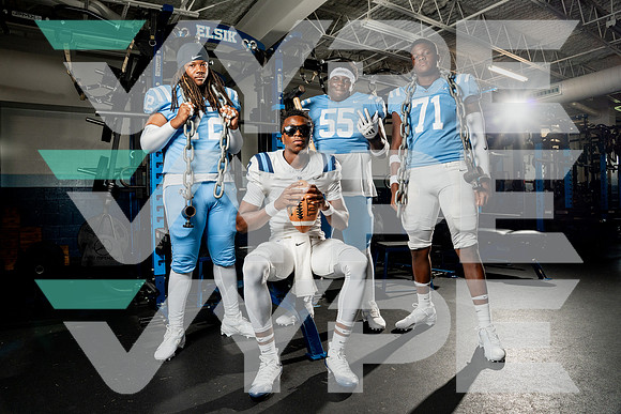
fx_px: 397
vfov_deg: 55.1
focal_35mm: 23
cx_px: 310
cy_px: 207
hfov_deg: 76.1
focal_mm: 23
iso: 500
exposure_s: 1/200
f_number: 7.1
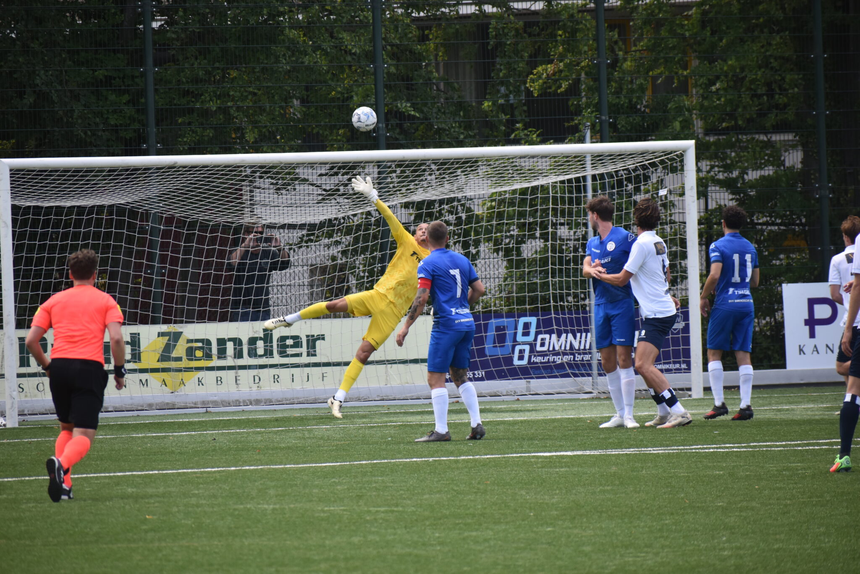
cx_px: 430
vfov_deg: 4.2
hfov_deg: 6.2
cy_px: 287
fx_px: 7882
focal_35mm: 330
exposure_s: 1/1000
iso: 560
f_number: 5.6
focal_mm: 220
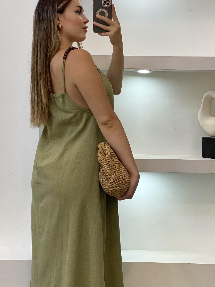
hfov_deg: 17.3
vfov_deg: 23.0
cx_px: 69
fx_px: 704
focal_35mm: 85
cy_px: 173
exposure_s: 1/100
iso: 80
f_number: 2
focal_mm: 6
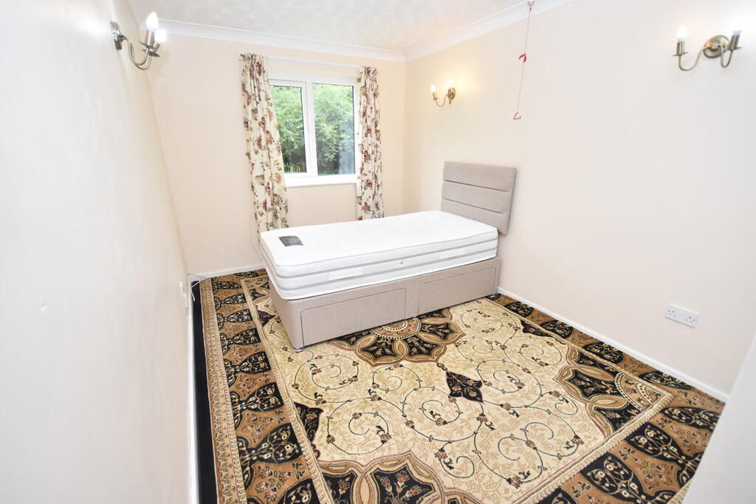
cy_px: 252
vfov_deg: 77.3
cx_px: 378
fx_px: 315
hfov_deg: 100.4
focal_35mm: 15
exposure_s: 1/160
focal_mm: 10
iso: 800
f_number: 4
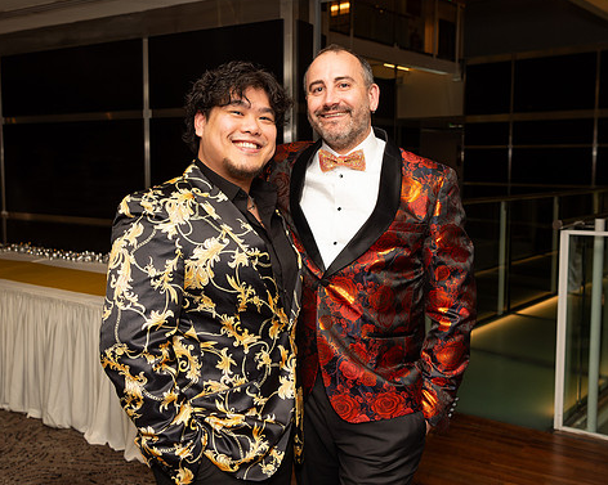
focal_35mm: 35
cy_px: 221
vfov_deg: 42.2
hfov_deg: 51.6
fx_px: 629
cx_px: 304
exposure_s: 1/60
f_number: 5.6
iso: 400
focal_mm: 24
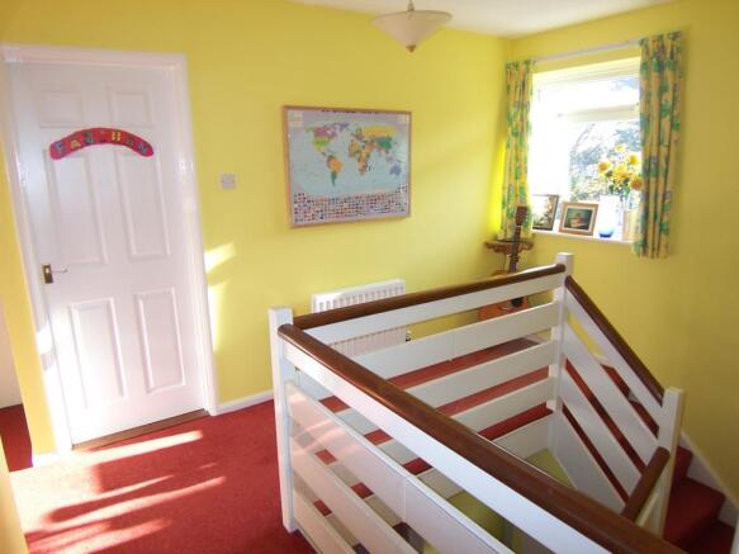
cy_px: 277
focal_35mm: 23
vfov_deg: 58.9
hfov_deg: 73.9
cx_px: 370
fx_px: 491
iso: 64
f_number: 2.8
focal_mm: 3.8
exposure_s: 1/50
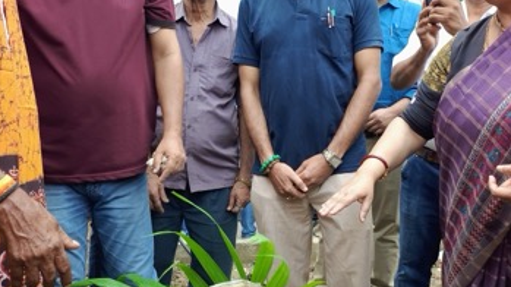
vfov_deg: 32.8
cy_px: 138
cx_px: 252
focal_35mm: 36
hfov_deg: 55.3
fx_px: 488
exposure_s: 1/155
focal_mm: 5.89
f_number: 1.4
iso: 100
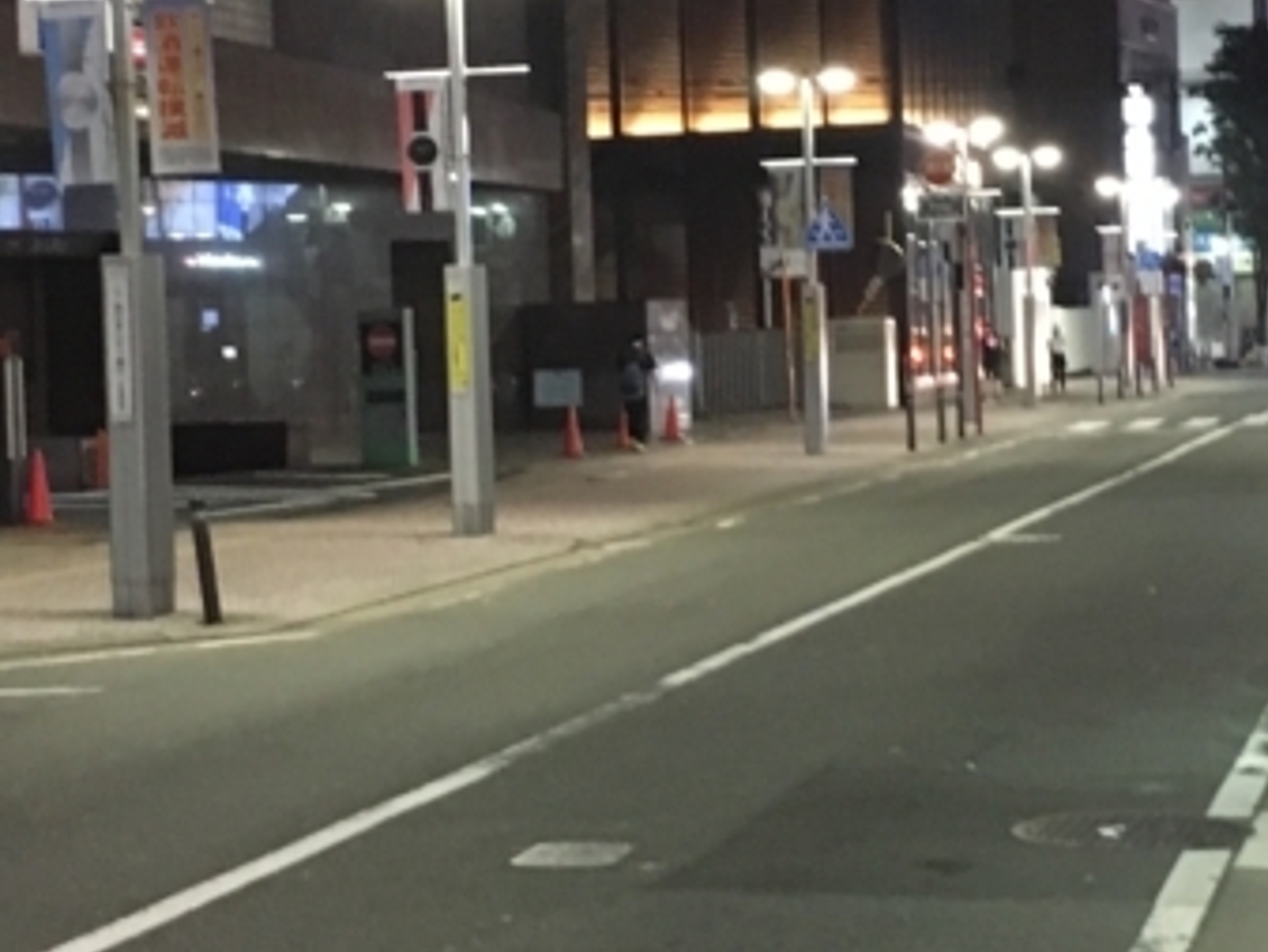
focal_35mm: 88
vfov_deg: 16.8
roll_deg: +2.1
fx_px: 3225
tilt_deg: -1.1
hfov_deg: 22.2
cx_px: 820
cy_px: 373
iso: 250
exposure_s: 1/15
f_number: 2.2
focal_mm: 4.15
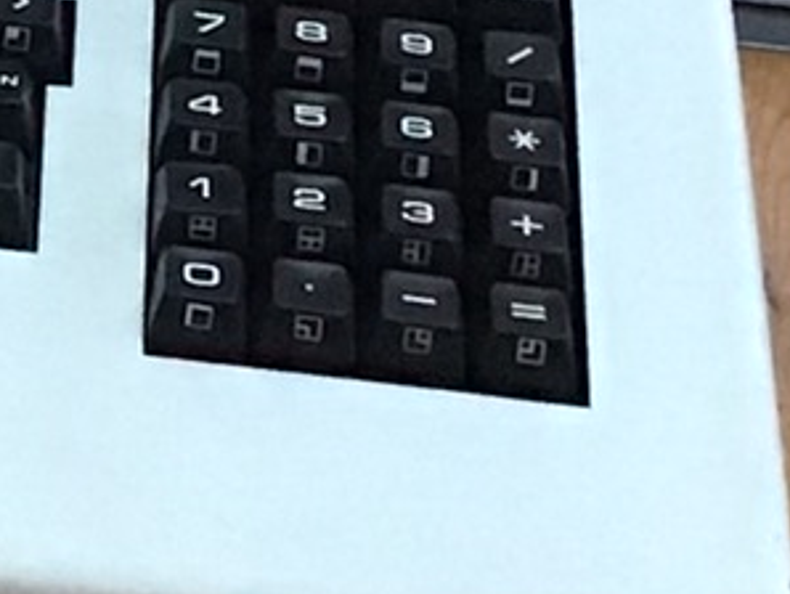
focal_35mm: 213
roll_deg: -1.1
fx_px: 4865
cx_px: -649
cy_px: -650
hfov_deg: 8.9
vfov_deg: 6.7
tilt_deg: -31.0
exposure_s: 1/17
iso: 250
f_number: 2.4
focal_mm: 3.3
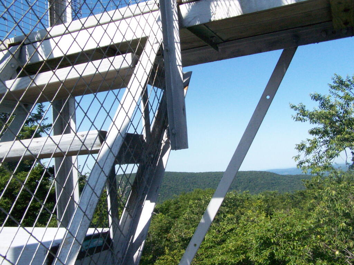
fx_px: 389
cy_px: 132
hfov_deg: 49.0
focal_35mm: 38
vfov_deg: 37.7
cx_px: 177
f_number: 5.6
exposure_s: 1/1600
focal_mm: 6.3
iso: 400
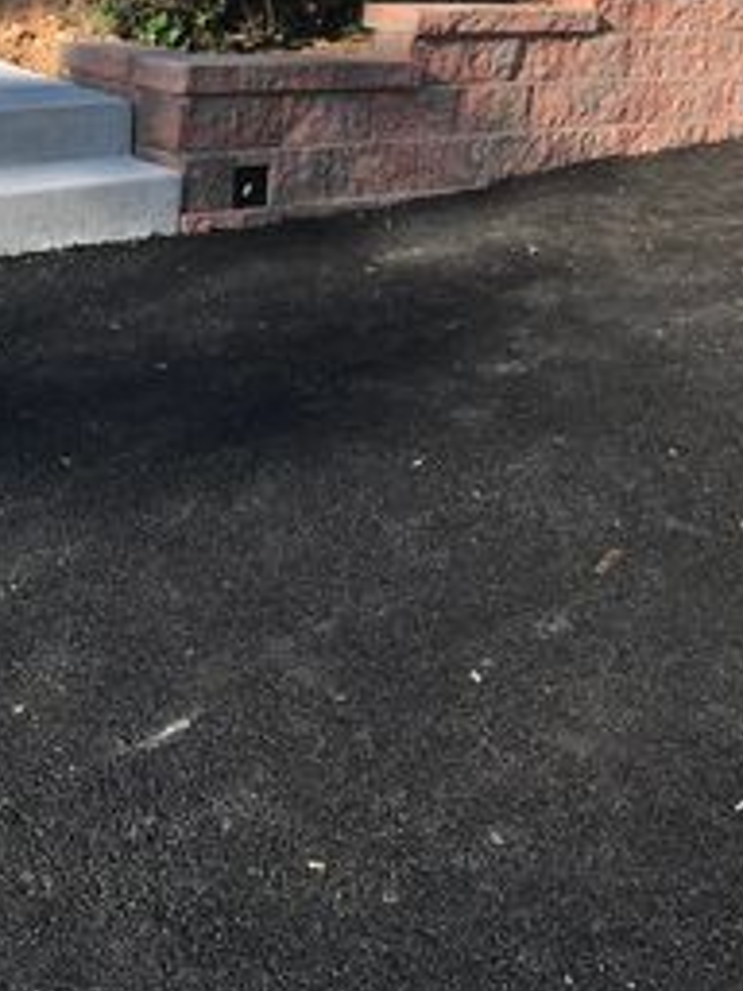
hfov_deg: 27.0
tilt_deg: -3.1
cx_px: 325
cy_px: 75
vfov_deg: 33.4
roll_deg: -3.8
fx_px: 1545
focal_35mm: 54
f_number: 1.8
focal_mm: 3.99
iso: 20
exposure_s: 1/958
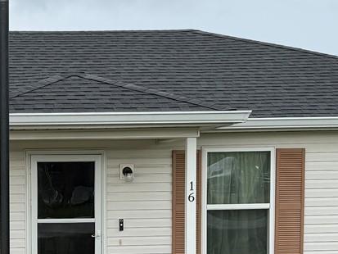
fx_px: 908
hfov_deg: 20.1
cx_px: -34
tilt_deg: -3.6
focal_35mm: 93
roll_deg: +1.3
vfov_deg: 15.7
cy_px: 243
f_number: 1.78
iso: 80
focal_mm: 6.76
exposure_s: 1/2053
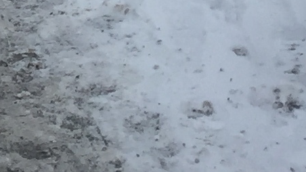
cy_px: -549
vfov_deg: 4.8
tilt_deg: -5.2
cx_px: 126
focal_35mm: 228
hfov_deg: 9.5
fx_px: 1850
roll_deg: -1.3
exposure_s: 1/1412
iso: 32
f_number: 2.2
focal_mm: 4.15
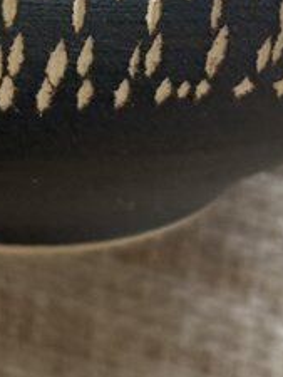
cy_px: -264
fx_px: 2145
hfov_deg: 7.5
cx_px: 57
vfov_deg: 9.6
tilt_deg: -75.6
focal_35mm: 197
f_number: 1.6
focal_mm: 5.96
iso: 125
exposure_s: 1/60
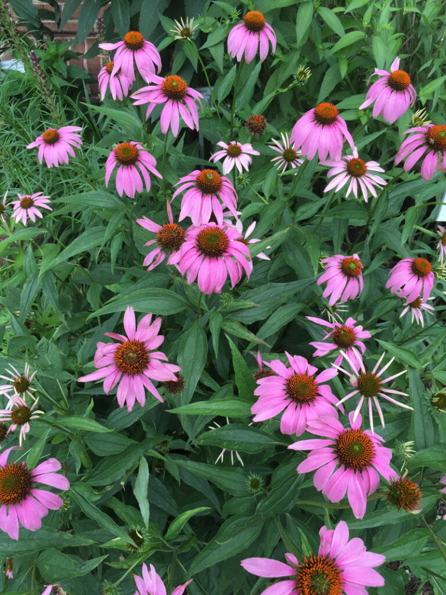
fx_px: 498
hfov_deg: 48.2
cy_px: 298
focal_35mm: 29
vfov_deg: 61.7
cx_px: 223
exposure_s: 1/140
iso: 32
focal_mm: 4.15
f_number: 2.2
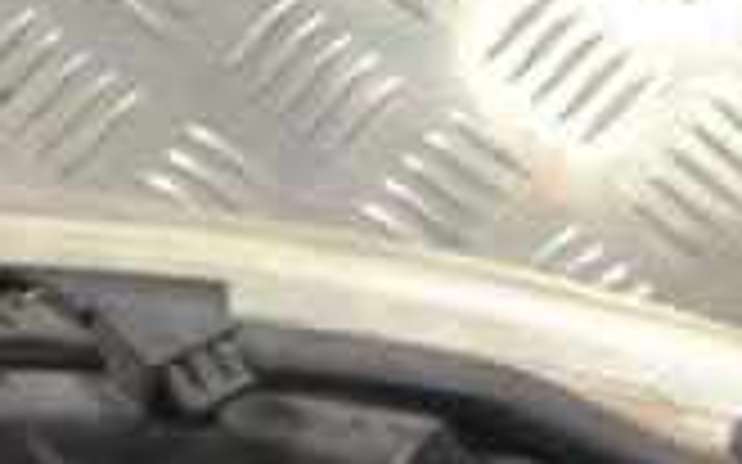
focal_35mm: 234
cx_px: 405
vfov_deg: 5.5
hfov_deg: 9.0
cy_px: 725
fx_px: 4730
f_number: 5.3
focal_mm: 42
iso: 400
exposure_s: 1/60
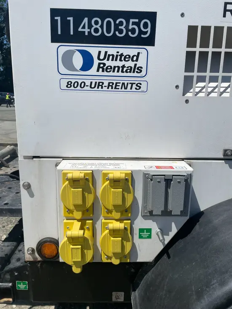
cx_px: 116
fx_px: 232
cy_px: 154
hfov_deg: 53.1
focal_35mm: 26
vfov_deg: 67.3
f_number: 1.6
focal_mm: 4.2
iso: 32
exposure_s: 1/8403
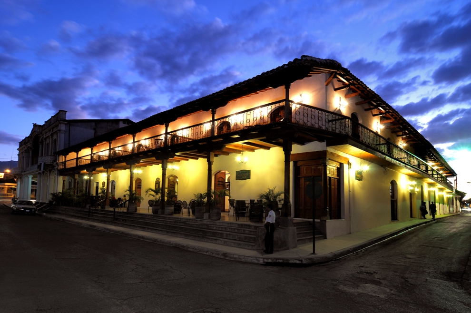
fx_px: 235
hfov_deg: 90.1
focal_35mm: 18
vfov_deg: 67.3
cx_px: 236
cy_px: 156
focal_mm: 12
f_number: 8
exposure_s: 4
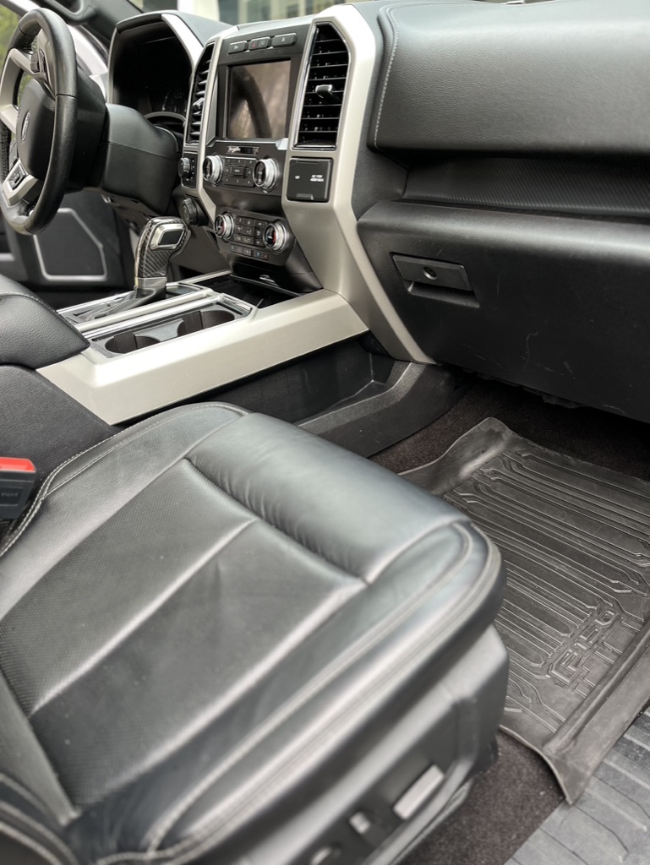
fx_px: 650
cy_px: 432
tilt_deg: -23.3
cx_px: 325
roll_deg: -1.5
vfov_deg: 67.3
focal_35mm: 26
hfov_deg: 53.1
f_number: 1.6
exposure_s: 1/96
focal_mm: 5.1
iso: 125
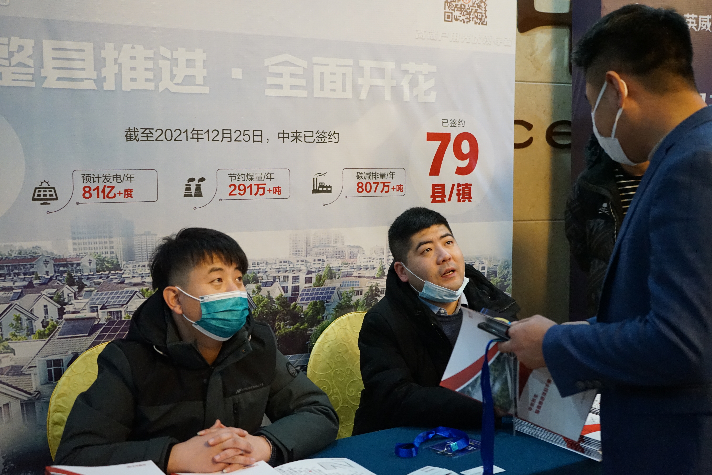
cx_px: 356
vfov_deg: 32.6
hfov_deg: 47.4
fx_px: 811
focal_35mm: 41
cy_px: 238
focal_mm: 41
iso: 6400
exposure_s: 1/160
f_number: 4.5
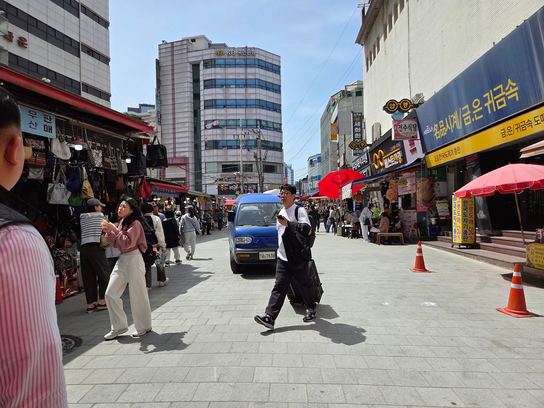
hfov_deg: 73.9
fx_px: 361
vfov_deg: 58.9
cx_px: 272
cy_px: 204
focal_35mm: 23
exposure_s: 1/4460
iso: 80
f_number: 1.8
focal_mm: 5.4
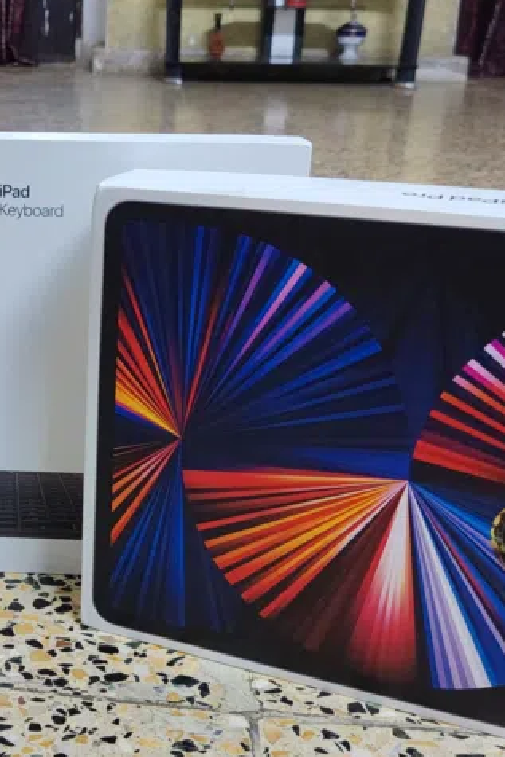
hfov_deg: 26.4
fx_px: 1030
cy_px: 378
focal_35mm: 49
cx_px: 25
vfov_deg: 40.3
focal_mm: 5.25
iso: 747
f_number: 1.75
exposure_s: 1/33.3
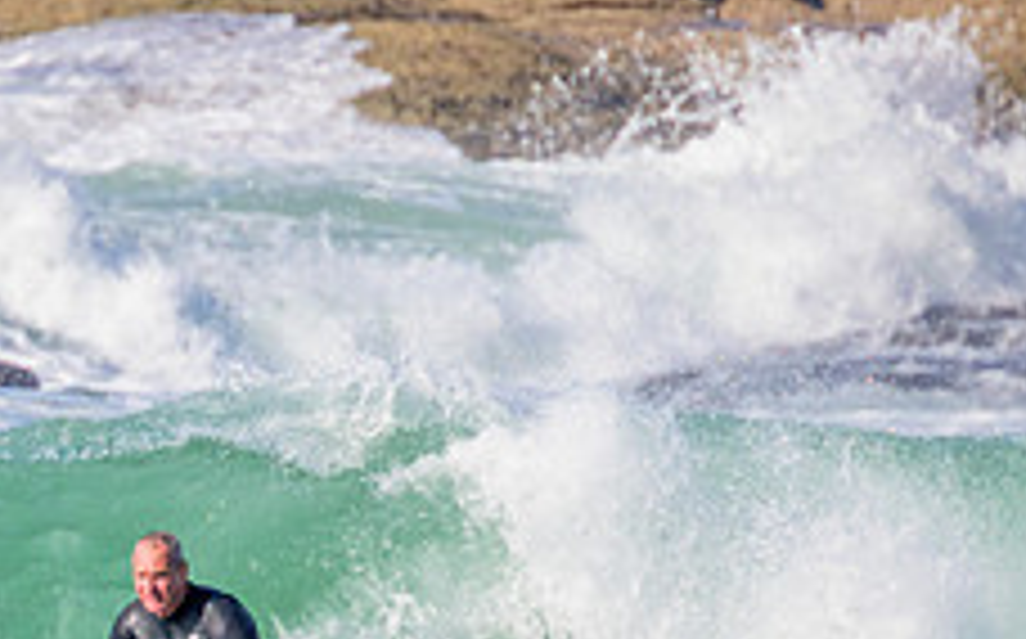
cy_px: 830
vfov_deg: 0.6
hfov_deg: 1.0
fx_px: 58047
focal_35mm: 2078
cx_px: -140
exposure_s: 1/2000
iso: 1400
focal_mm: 800
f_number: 11
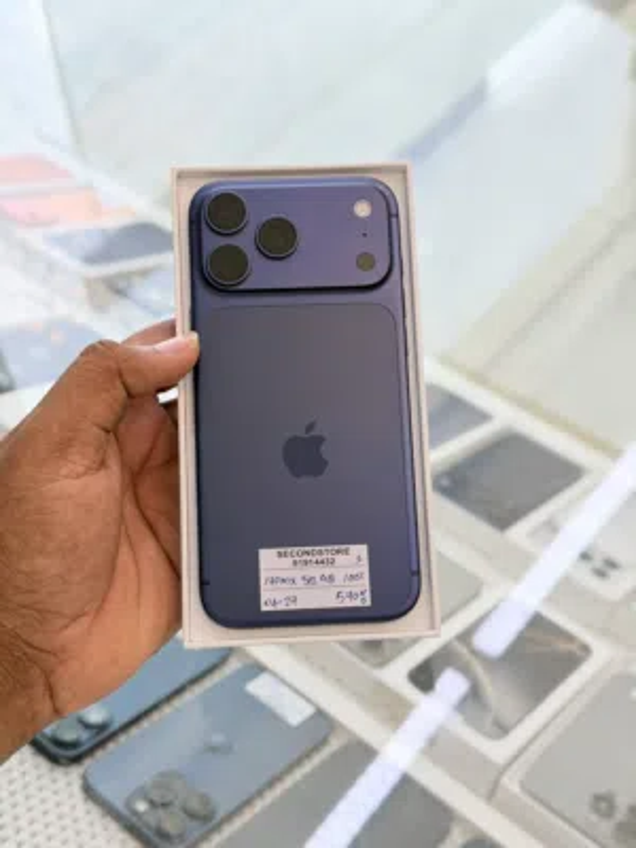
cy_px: 424
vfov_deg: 39.7
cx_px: 318
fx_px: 1176
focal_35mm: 48
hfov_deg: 30.3
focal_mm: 6.76
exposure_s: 1/712
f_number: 1.78
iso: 64
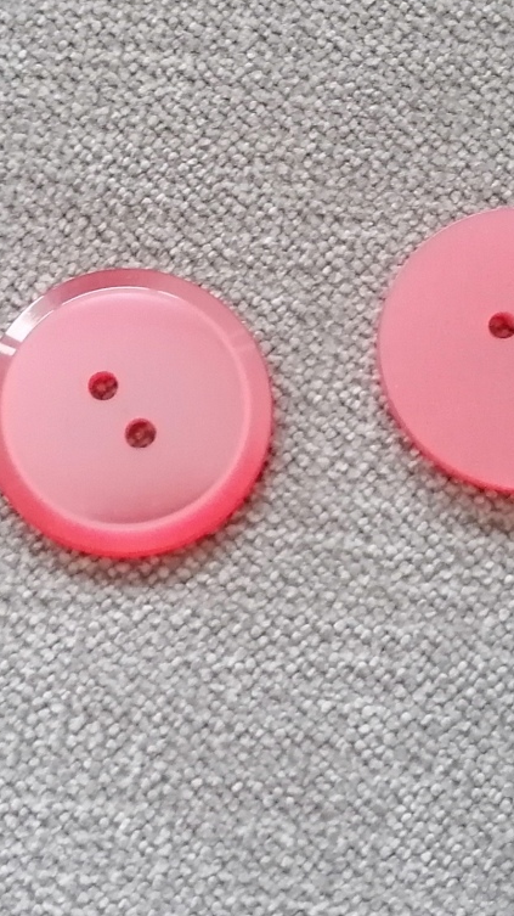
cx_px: 304
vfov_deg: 50.5
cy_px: 456
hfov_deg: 29.6
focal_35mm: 40
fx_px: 970
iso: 320
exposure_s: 1/33.3
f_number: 1.8
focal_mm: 4.75
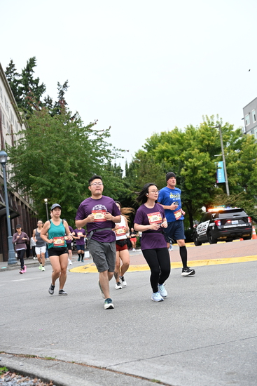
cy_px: 193
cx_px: 128
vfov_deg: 36.9
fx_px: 578
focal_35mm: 54
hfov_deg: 25.1
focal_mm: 54
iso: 1600
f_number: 4
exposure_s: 1/800
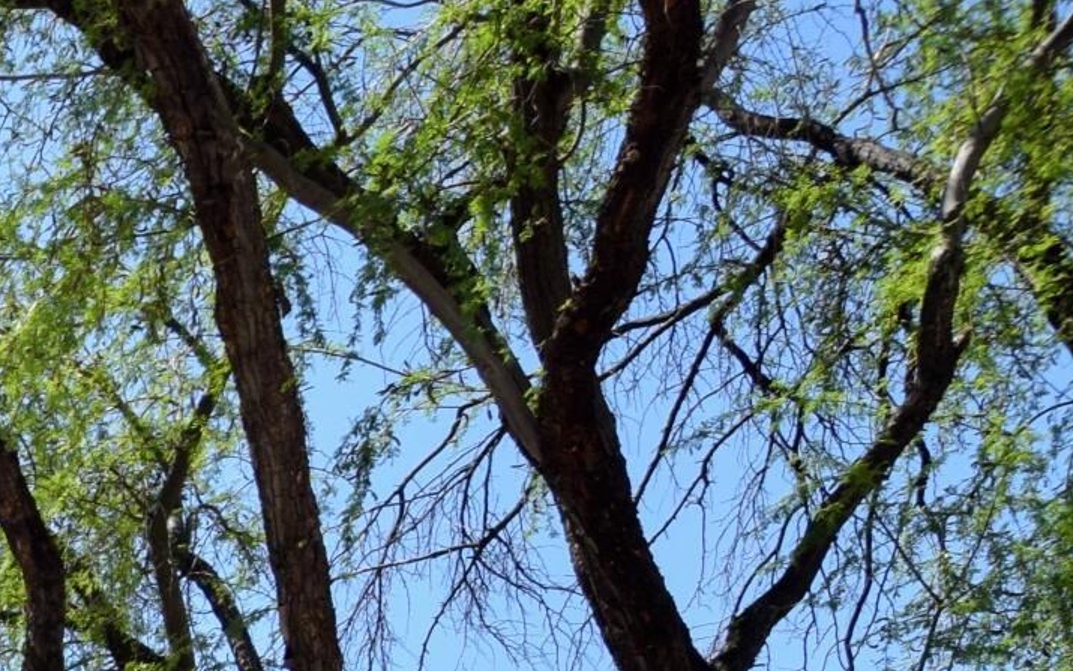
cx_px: -1100
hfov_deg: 17.9
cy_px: 1366
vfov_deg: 14.1
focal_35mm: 77
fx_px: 2252
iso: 400
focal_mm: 12
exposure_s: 1/400
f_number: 9
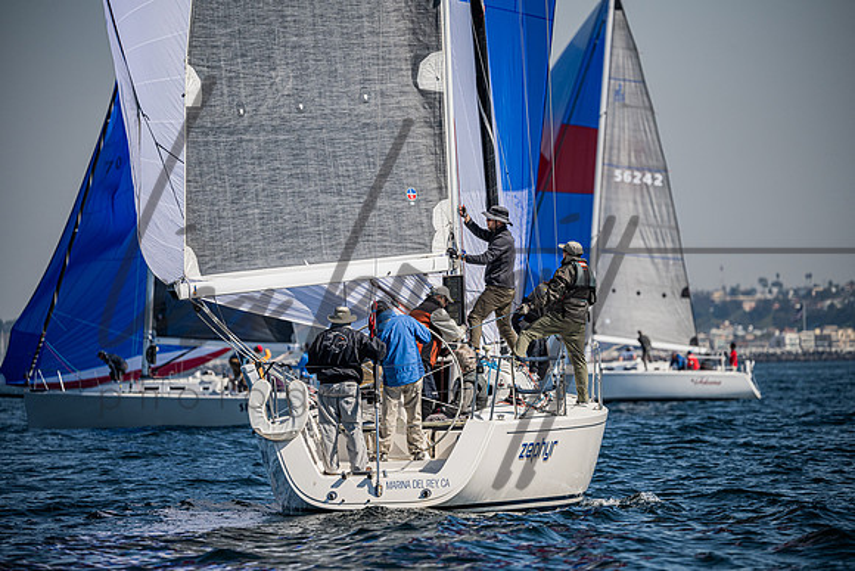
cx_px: 428
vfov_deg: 5.1
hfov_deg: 7.7
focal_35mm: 269
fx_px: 6379
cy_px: 286
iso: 400
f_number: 5
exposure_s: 1/6400
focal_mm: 260
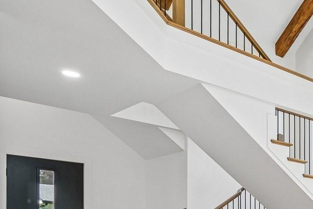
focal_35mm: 44
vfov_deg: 27.3
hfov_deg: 31.7
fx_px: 382
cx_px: 426
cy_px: 242
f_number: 8
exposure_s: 1/30
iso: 160
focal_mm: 10
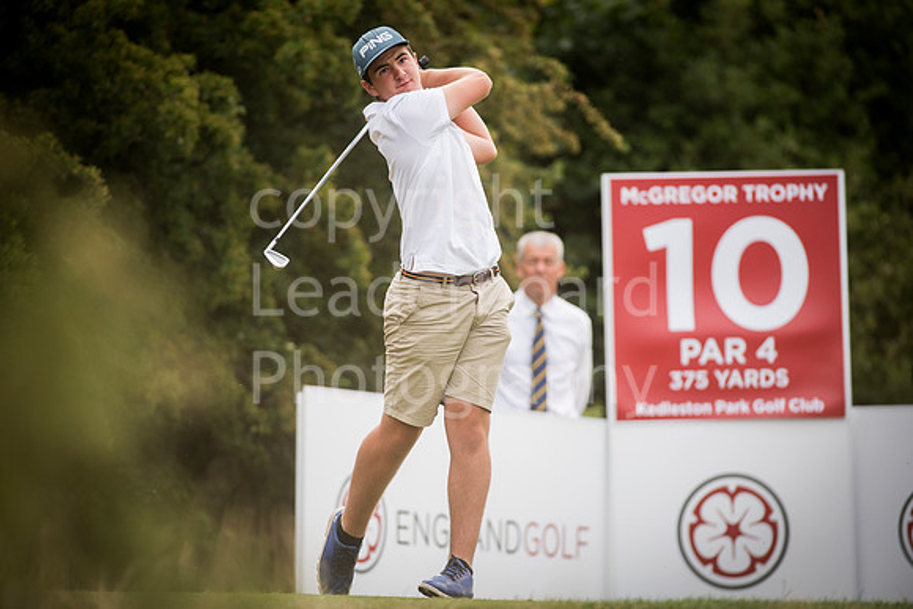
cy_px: 304
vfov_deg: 4.6
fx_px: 7610
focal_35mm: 300
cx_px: 456
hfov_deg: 6.9
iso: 500
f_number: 4
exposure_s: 1/2500
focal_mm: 300
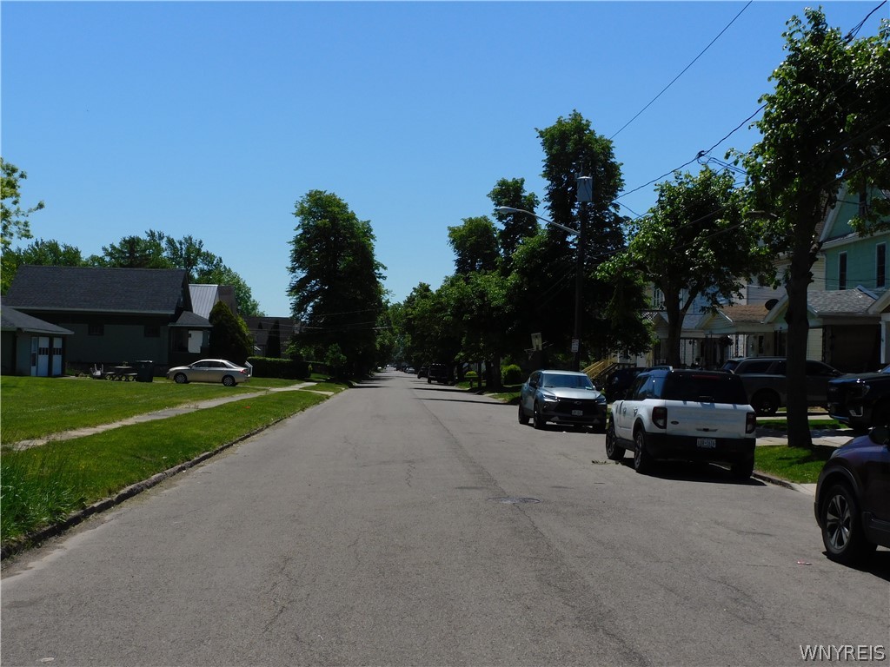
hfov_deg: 42.1
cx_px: 445
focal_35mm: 45
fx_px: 1157
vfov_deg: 32.2
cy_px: 334
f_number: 5
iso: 125
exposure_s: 1/1250
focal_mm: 8.1
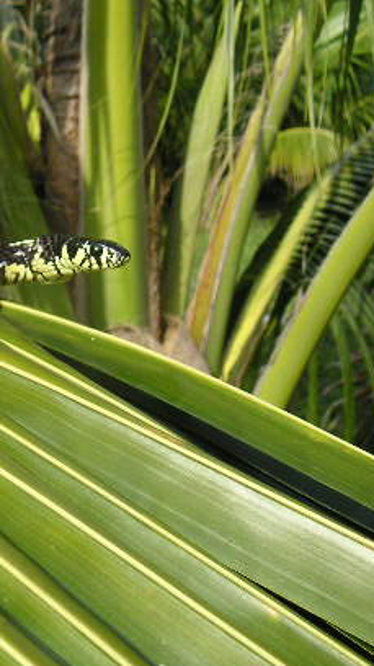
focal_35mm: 65
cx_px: -52
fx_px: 1148
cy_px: 312
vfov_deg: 32.4
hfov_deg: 17.8
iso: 50
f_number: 2.8
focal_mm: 6
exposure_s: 1/350
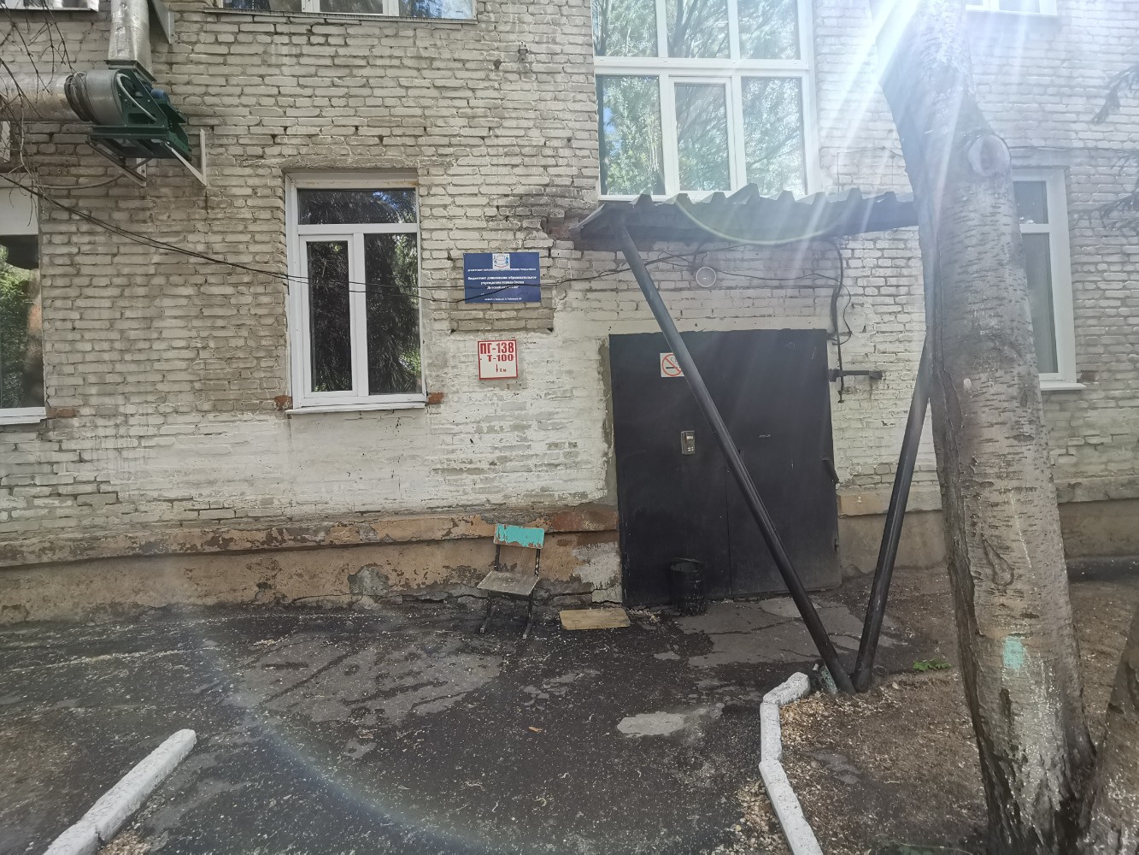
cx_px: 570
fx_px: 559
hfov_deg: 91.0
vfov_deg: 74.7
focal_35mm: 17
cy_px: 428
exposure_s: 1/100
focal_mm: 2.23
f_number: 2.2
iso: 64
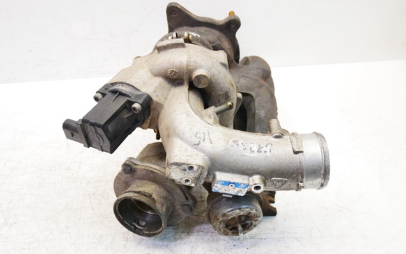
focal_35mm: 32
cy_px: 126
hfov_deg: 59.6
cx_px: 204
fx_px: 354
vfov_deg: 39.5
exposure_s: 1/60
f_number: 3.8
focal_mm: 15
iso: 640
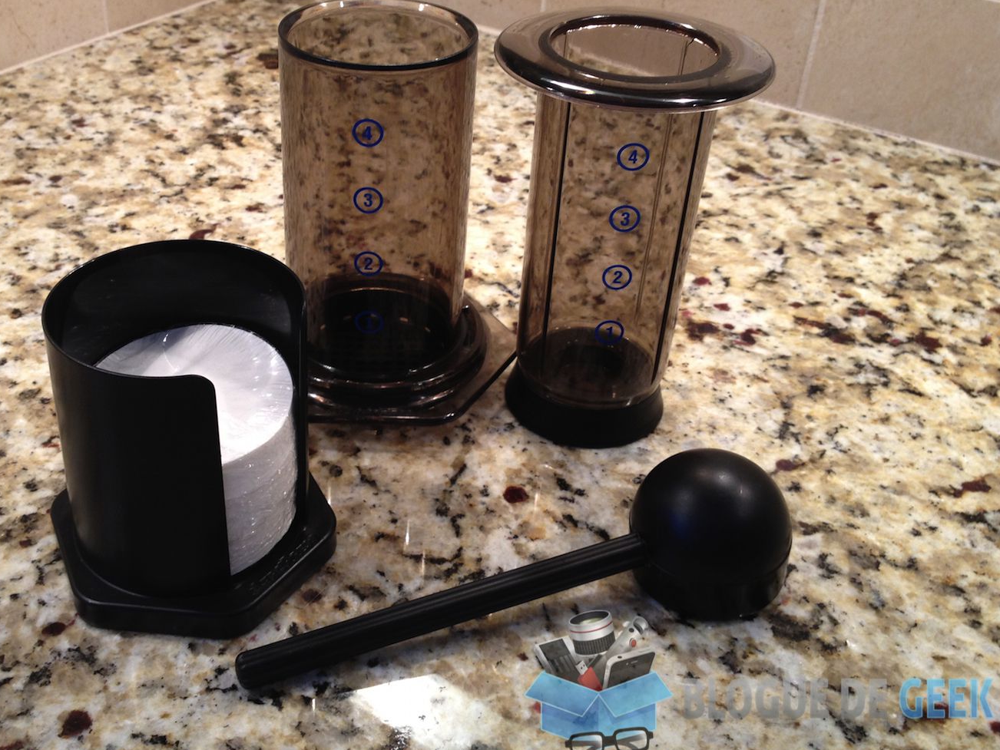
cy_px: 312
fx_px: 1242
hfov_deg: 43.7
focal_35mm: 43
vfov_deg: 33.5
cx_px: 411
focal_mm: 4.28
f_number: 2.4
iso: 64
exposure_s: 1/24
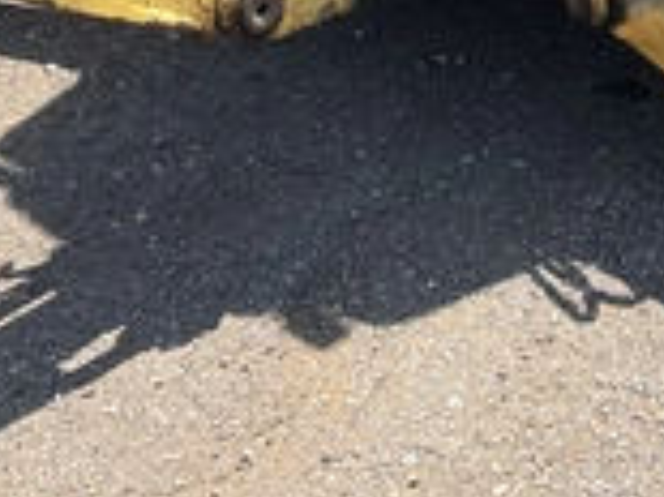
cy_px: -47
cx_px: 625
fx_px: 1438
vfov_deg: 18.9
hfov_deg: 25.0
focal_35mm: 75
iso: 25
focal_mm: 3
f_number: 1.8
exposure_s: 1/770
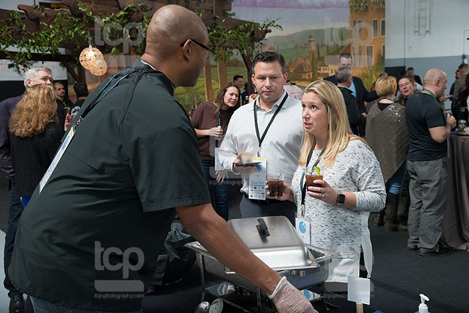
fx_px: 599
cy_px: 156
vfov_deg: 29.3
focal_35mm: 46
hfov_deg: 42.7
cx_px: 234
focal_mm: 46
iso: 4000
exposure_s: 1/250
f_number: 5.6
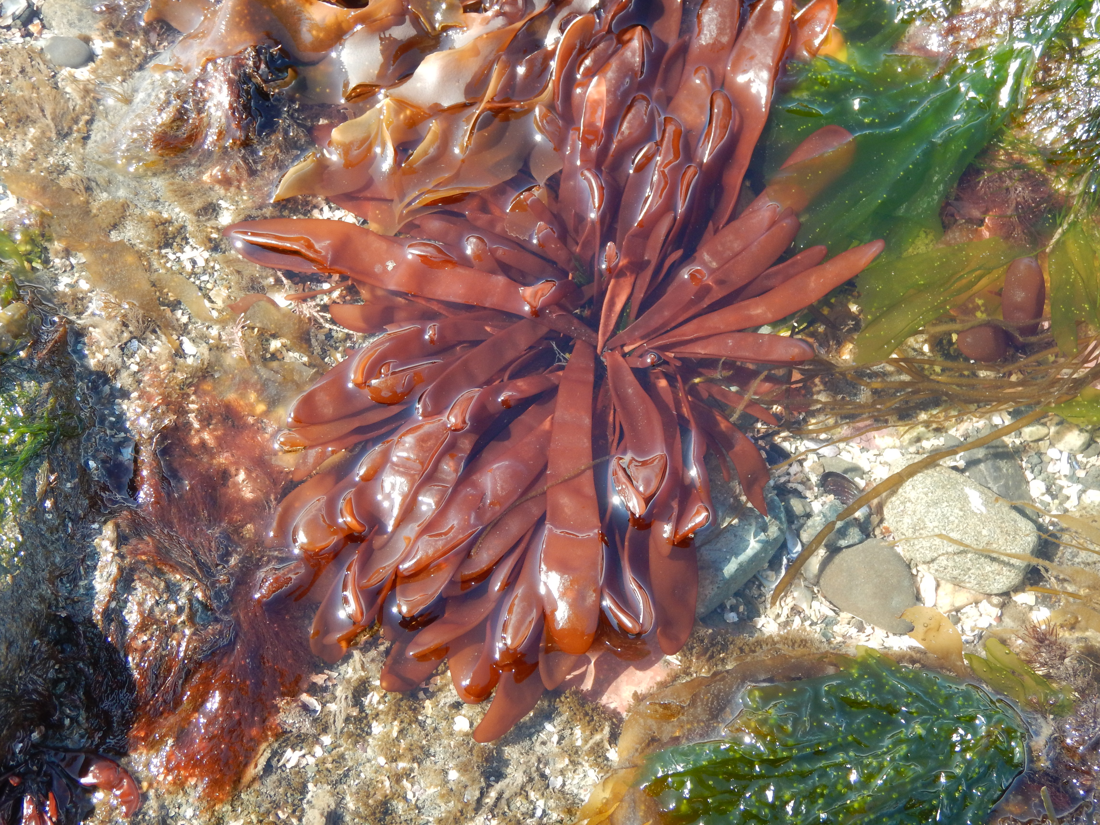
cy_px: 412
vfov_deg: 30.3
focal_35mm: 48
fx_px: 1525
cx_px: 550
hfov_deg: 39.7
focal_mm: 8.5
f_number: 4.3
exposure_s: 1/100
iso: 125
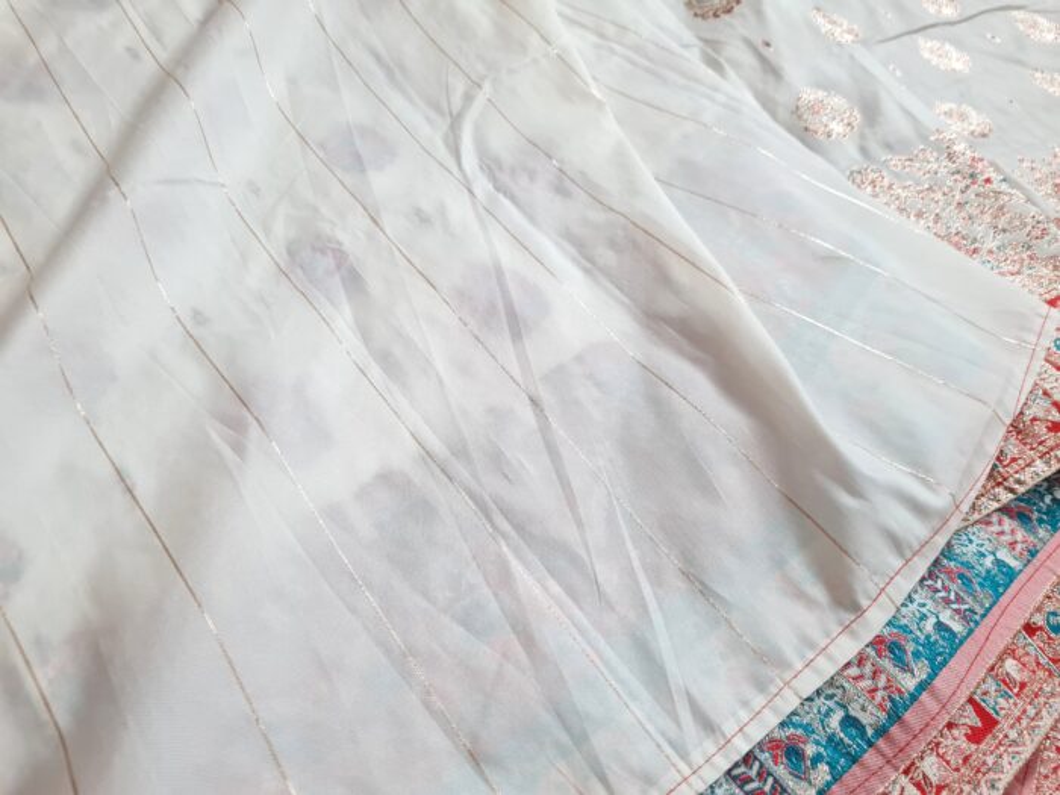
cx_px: 530
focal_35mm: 26
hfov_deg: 67.3
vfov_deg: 53.1
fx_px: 796
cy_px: 398
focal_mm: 5.4
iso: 200
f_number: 1.8
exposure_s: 1/120
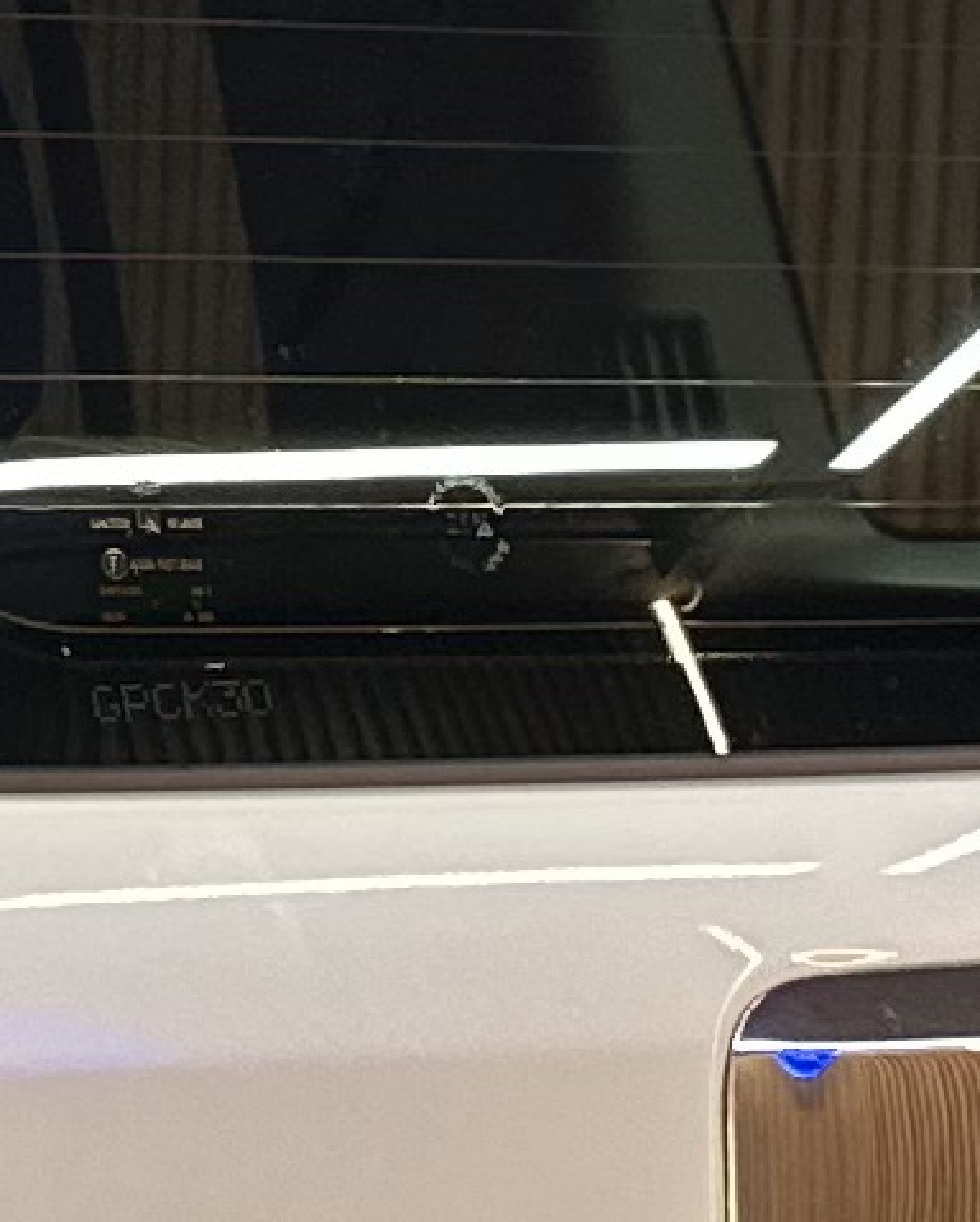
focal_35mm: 197
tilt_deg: -4.3
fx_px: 7133
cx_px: -615
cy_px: 977
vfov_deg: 9.8
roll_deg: -0.8
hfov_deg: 7.7
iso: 200
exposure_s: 1/100
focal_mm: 6.86
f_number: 1.78
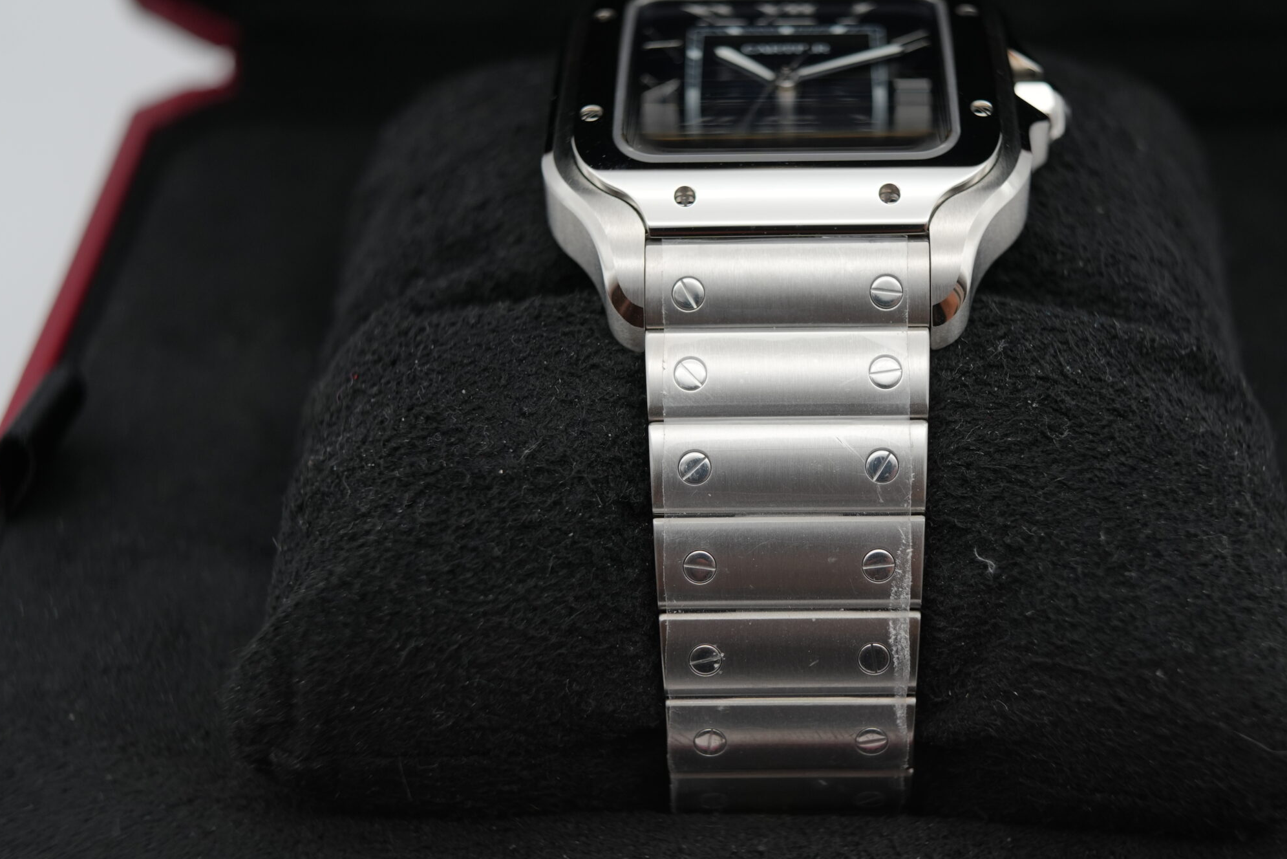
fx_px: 1609
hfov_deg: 43.4
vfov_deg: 29.9
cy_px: 427
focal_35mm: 45
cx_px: 777
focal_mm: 35
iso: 400
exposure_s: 1/250
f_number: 5
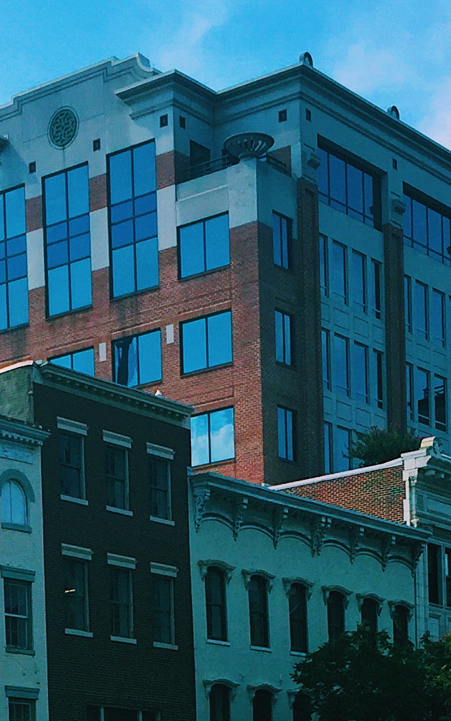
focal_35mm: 94
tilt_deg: -1.9
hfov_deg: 13.8
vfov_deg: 20.2
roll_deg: +2.3
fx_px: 1848
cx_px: 92
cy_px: 945
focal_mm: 4.15
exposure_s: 1/1582
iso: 32
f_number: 2.2
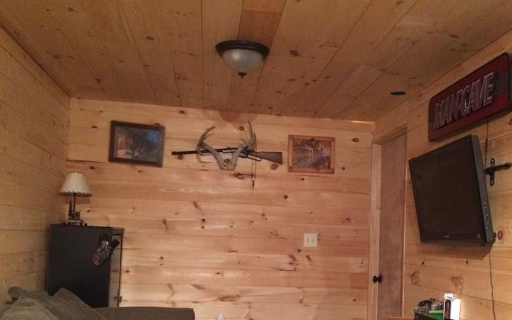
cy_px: 239
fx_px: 544
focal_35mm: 39
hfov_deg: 50.3
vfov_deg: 32.2
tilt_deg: +1.3
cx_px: 290
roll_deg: -1.1
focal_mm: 4.15
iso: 400
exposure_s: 1/15
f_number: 2.2
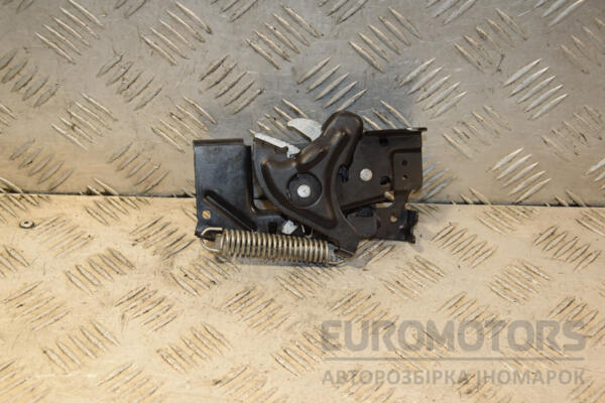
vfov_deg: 21.6
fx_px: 1059
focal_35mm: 63
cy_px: 202
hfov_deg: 31.9
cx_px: 302
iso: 800
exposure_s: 1/200
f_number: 6.3
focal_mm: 42
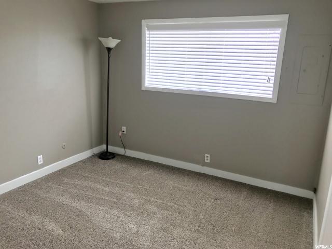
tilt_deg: -13.9
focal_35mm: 28
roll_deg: -3.4
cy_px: 124
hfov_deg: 63.4
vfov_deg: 49.7
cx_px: 166
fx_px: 269
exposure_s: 1/40
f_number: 1.8
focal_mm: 3.99
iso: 25
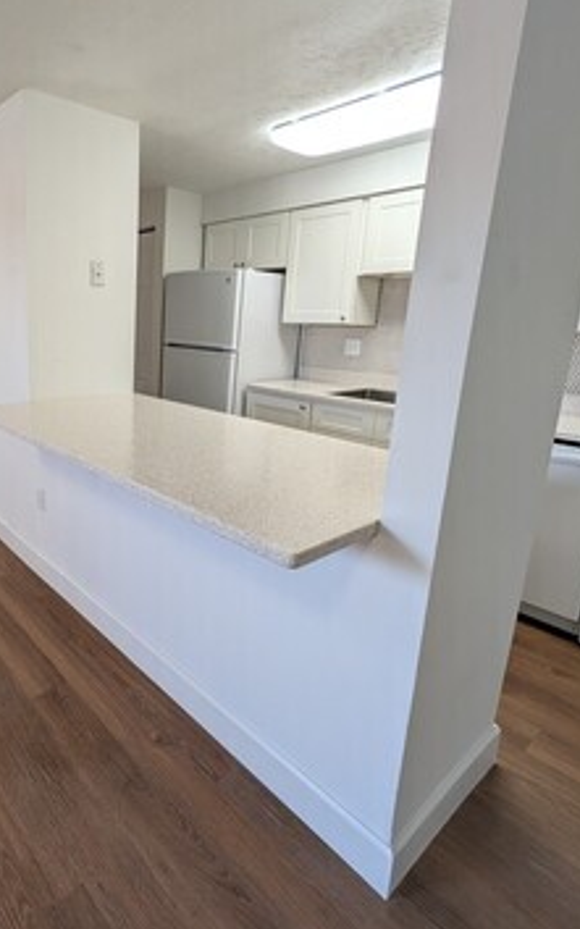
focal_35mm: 18
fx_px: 456
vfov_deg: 91.0
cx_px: 142
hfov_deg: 61.2
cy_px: 430
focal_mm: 2.02
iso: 95
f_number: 1.7
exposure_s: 1/120
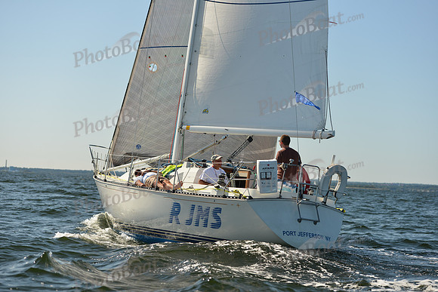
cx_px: 219
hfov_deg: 23.9
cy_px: 146
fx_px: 1034
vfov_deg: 16.1
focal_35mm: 85
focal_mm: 85
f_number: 4
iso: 320
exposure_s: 1/1250
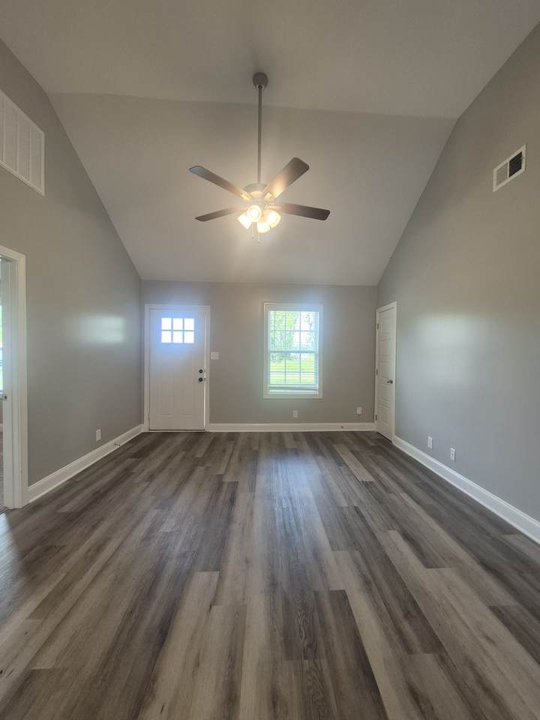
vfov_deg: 106.2
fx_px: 270
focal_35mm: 13
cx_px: 270
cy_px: 360
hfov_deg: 89.9
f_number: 2.2
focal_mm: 1.74
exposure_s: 1/60
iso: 125
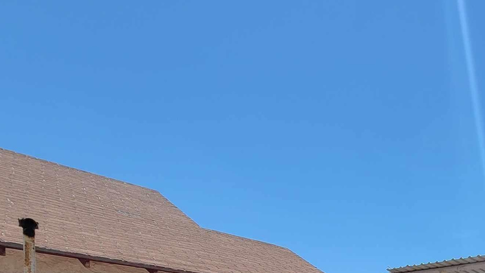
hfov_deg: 48.1
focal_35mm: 33
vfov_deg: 26.9
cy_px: 395
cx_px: 494
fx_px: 424
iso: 64
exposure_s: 1/2116
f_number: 2.2
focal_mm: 2.2
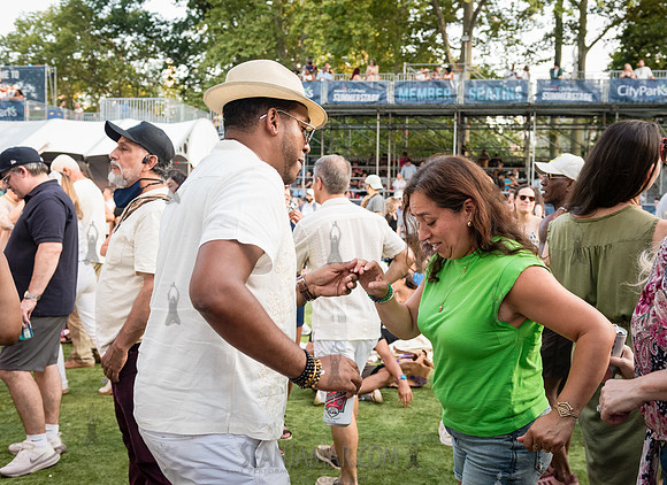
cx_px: 370
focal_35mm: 39
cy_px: 256
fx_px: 739
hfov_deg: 48.5
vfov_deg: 36.3
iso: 2000
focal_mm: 32
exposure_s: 1/400
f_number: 4
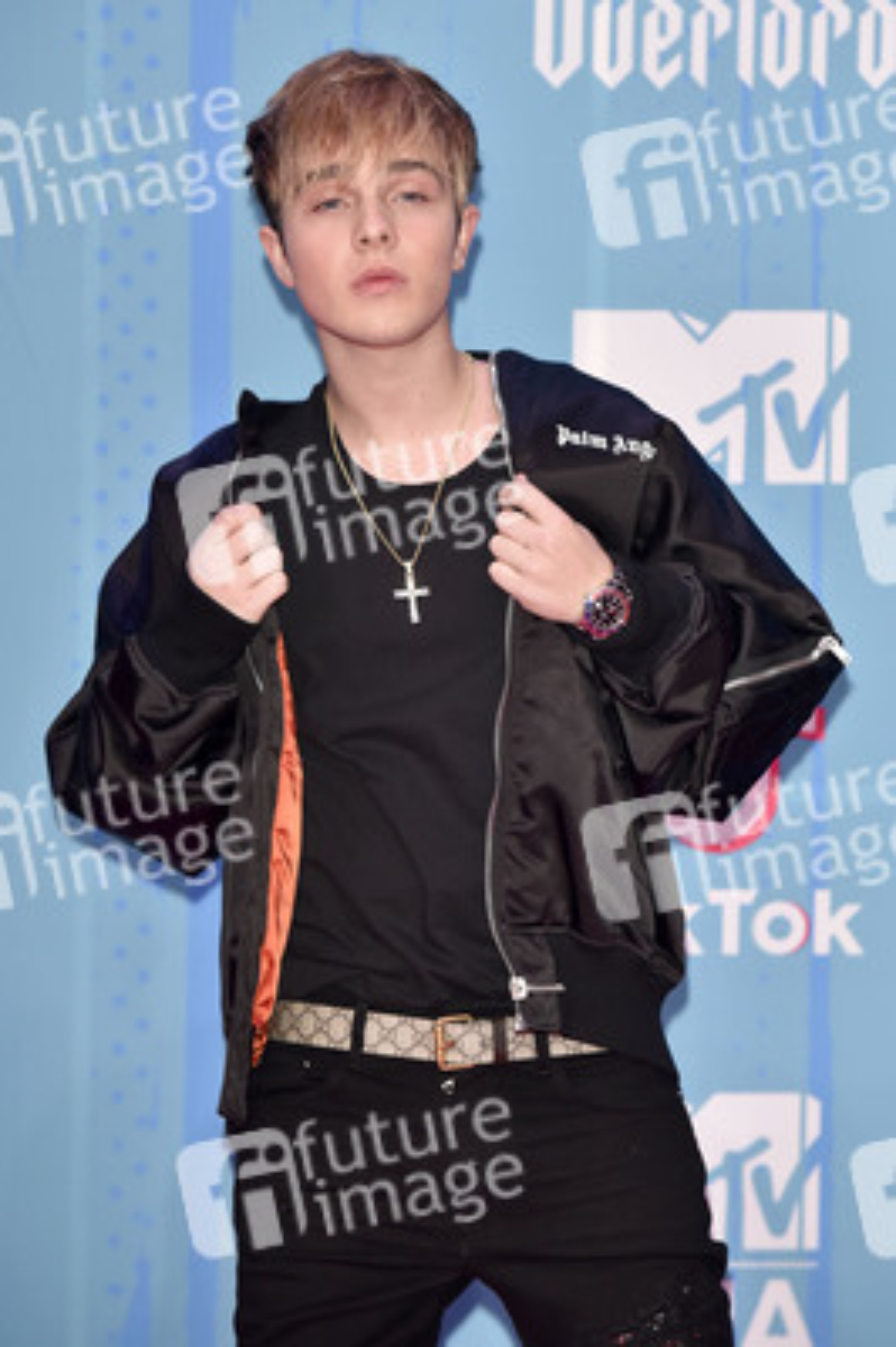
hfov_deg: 8.8
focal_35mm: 155
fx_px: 5796
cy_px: 674
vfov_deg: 13.3
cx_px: 448
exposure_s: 1/320
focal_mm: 155
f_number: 4.5
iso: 2000
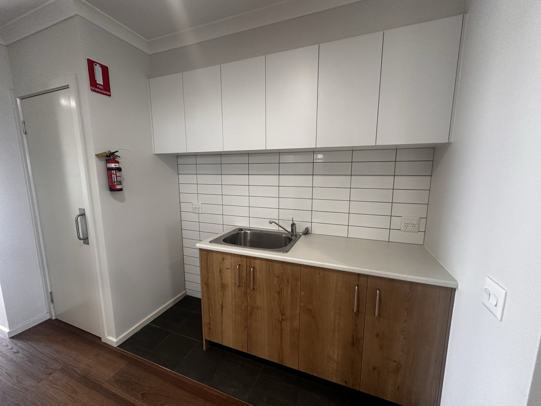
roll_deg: +0.4
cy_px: 203
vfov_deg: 85.7
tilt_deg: -7.8
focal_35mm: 14
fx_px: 219
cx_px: 270
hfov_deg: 102.1
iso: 250
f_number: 2.2
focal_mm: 2.22
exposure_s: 1/100
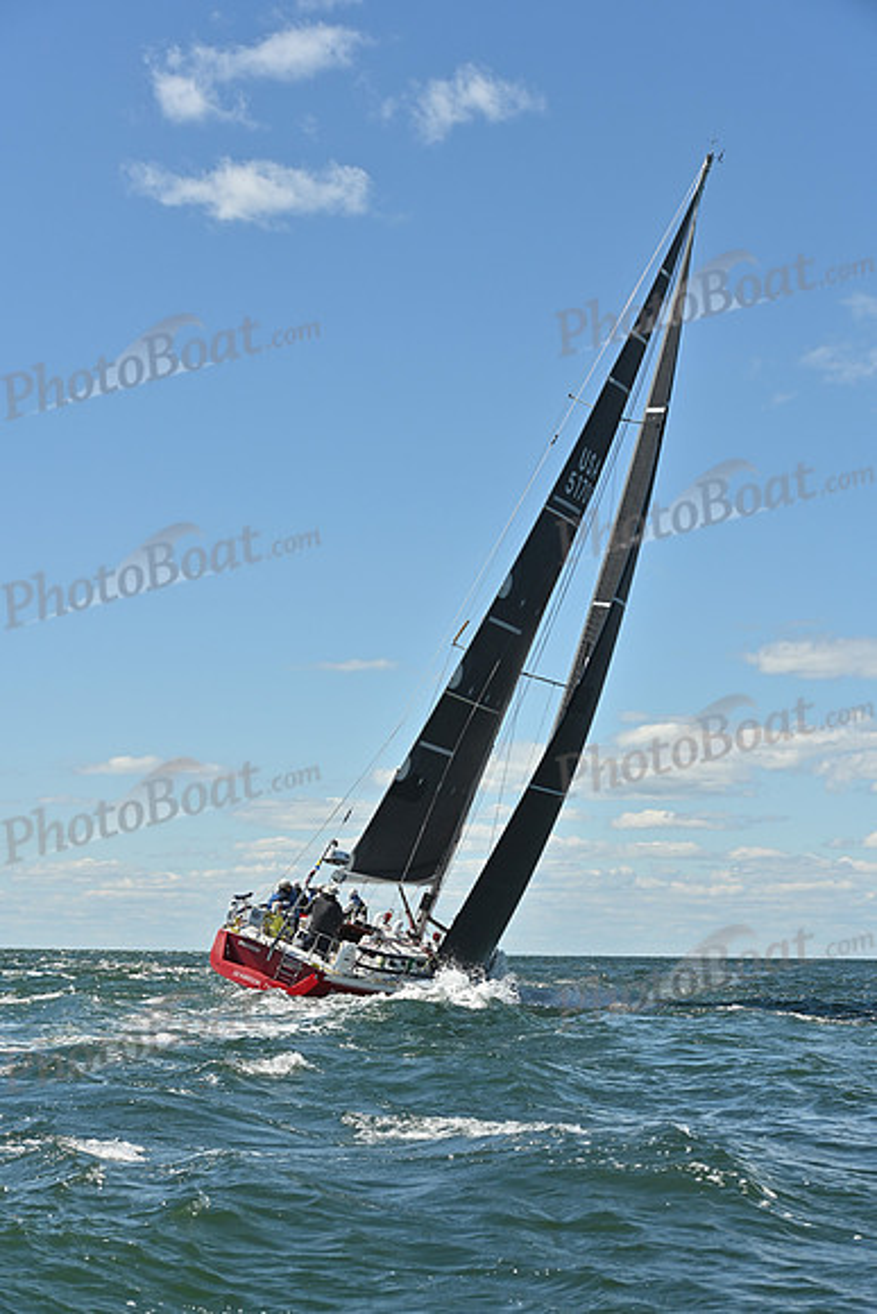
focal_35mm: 70
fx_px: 2556
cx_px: 438
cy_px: 657
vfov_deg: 28.8
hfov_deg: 19.5
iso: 320
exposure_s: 1/1600
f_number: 7.1
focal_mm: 70
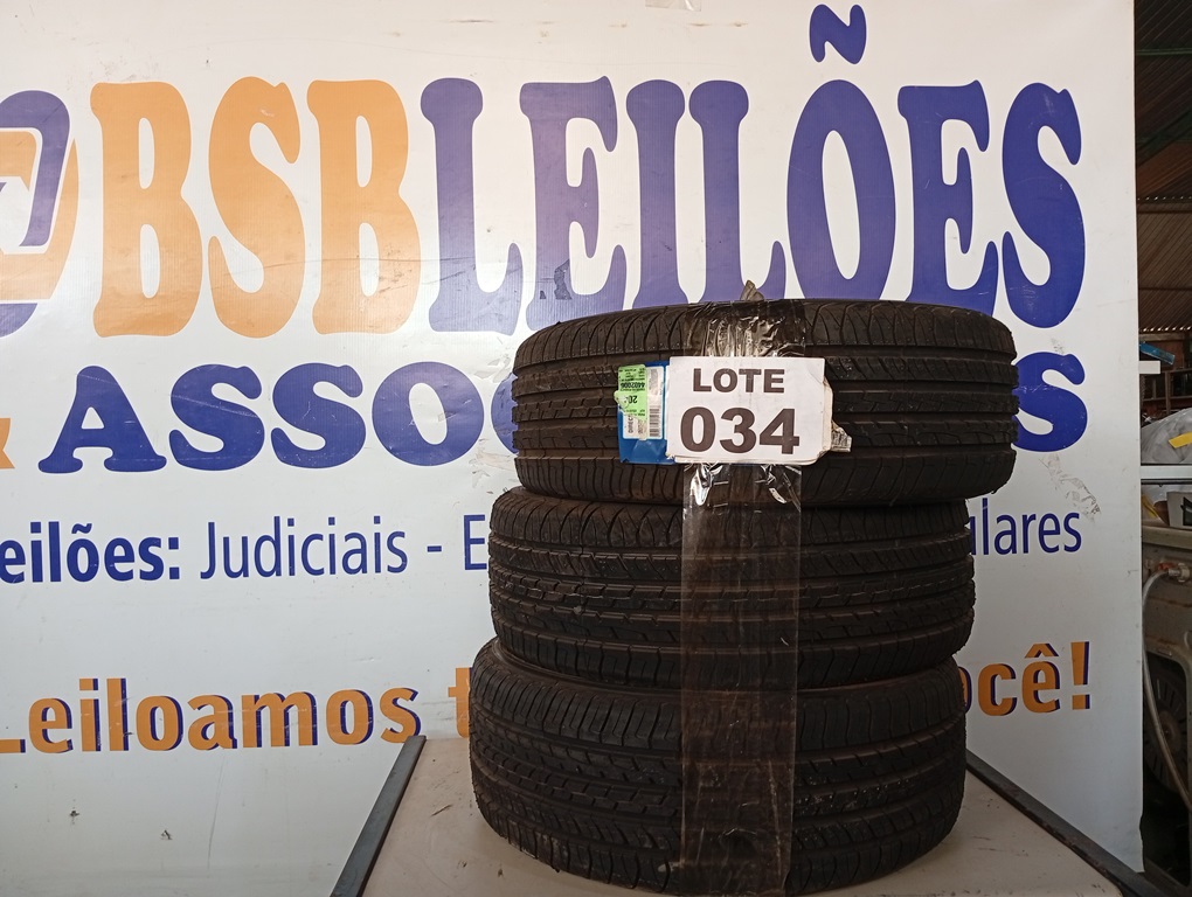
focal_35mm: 27
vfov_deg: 51.5
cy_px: 448
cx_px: 596
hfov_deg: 65.2
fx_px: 931
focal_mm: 3.98
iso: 230
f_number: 1.8
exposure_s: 1/40
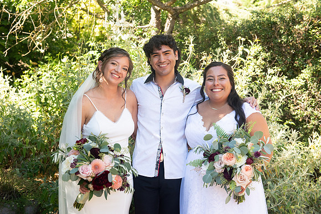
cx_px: 160
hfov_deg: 38.2
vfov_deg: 26.0
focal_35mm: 52
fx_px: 464
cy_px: 107
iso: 640
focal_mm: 52
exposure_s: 1/400
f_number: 4.5
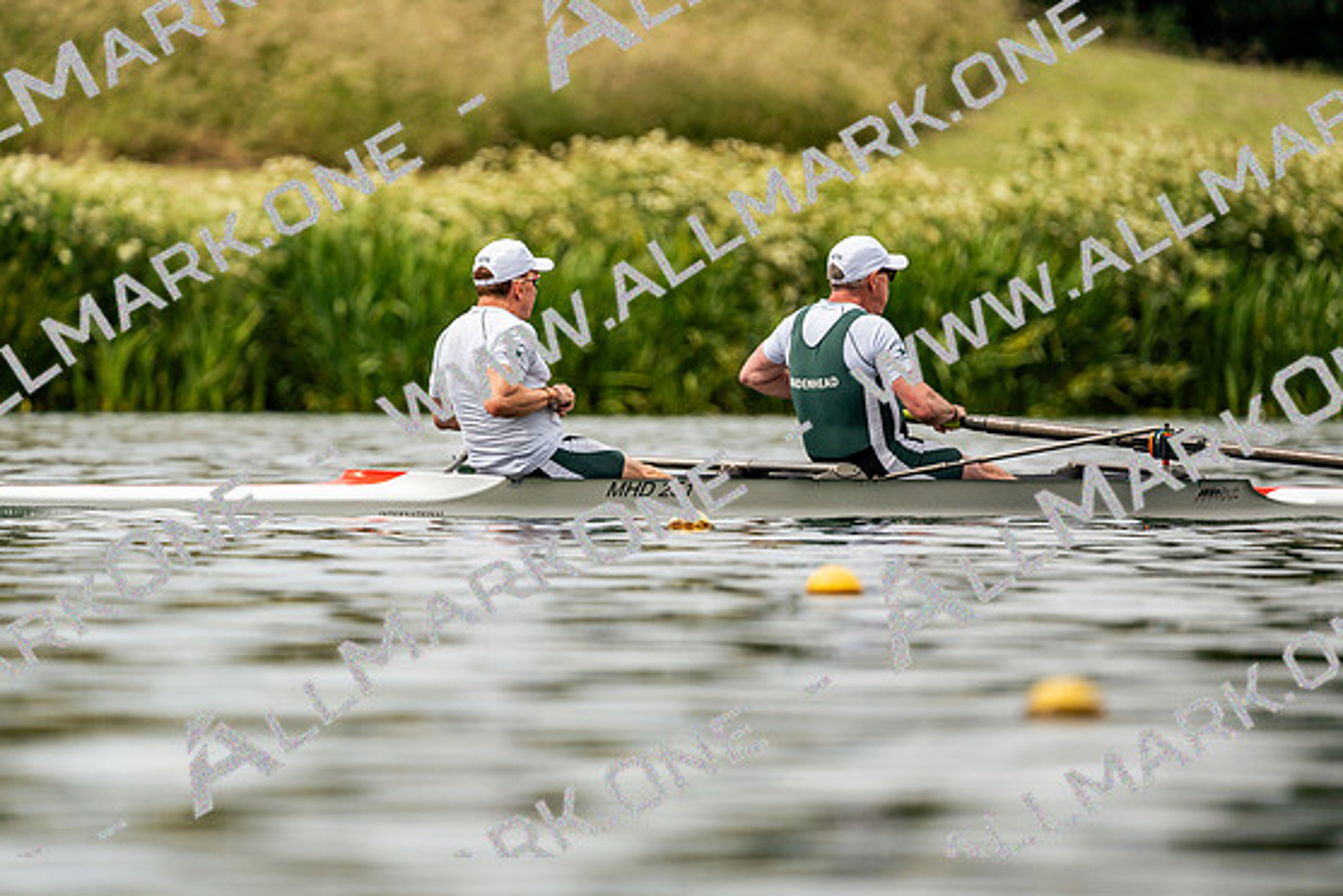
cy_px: 444
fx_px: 23327
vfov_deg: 2.2
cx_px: 675
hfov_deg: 3.3
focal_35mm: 625
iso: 320
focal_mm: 600
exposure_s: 1/2000
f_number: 6.3
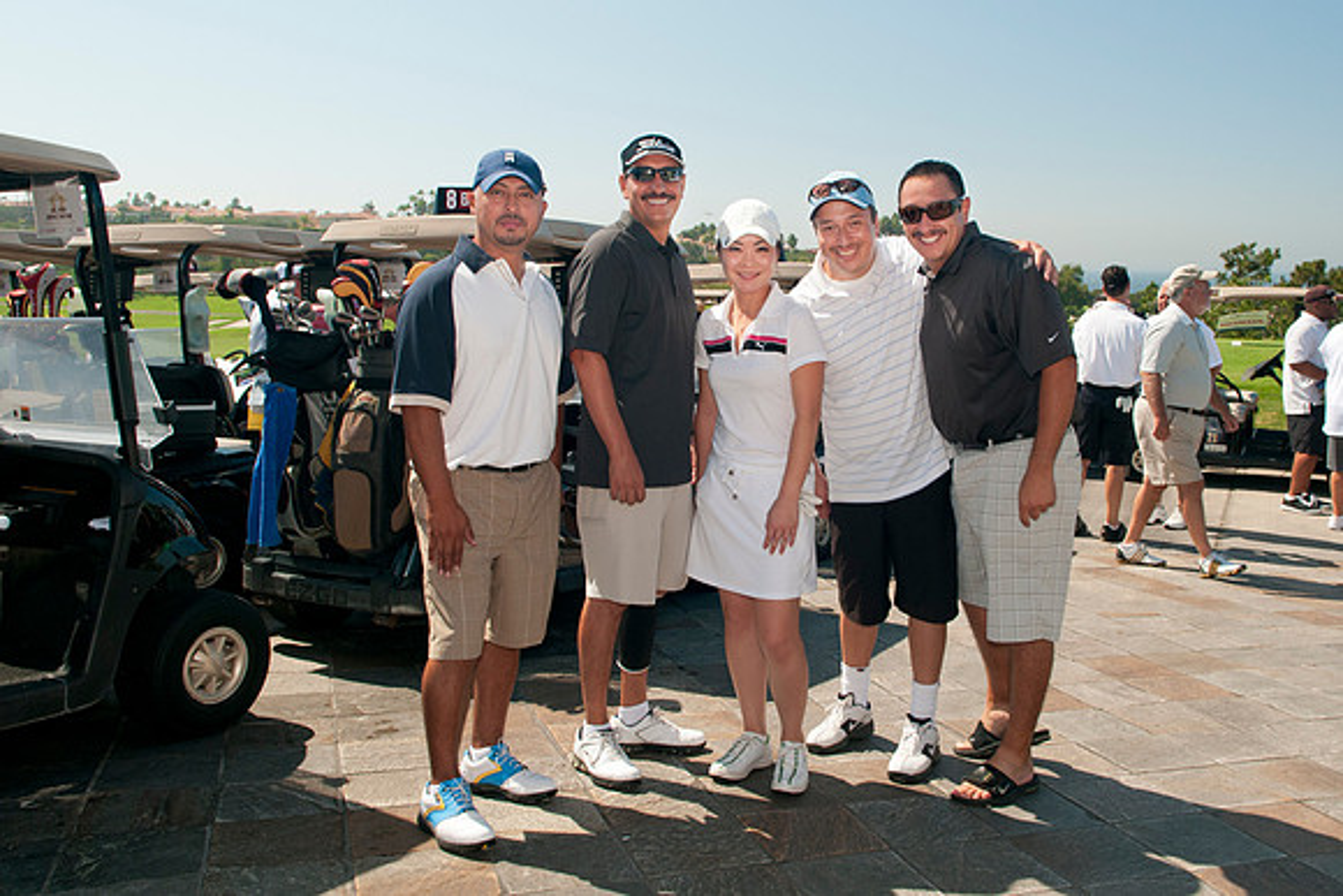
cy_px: 386
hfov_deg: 58.2
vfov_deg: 40.9
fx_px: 1200
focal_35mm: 32
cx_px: 765
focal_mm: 18
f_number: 8
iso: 200
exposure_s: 1/250
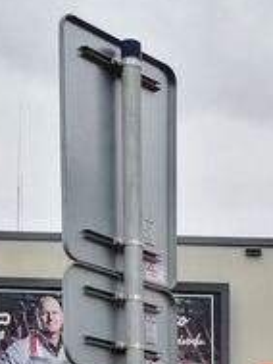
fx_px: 1155
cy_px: 654
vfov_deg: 15.4
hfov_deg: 13.2
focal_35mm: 110
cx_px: 317
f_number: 1.8
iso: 50
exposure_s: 1/282
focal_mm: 5.3
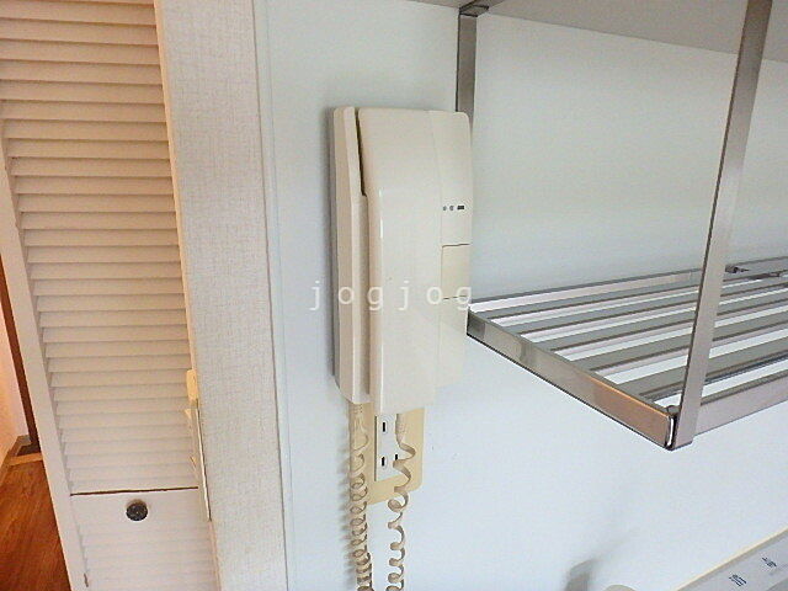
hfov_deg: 79.0
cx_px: 394
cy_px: 296
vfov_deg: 63.4
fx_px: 478
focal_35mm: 21
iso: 800
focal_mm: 3.7
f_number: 3.5
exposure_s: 1/30
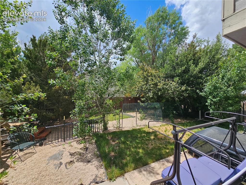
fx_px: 92
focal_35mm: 13
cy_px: 92
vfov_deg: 89.9
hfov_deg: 106.2
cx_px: 123
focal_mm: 2.2
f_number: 2.2
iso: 50
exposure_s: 1/1723
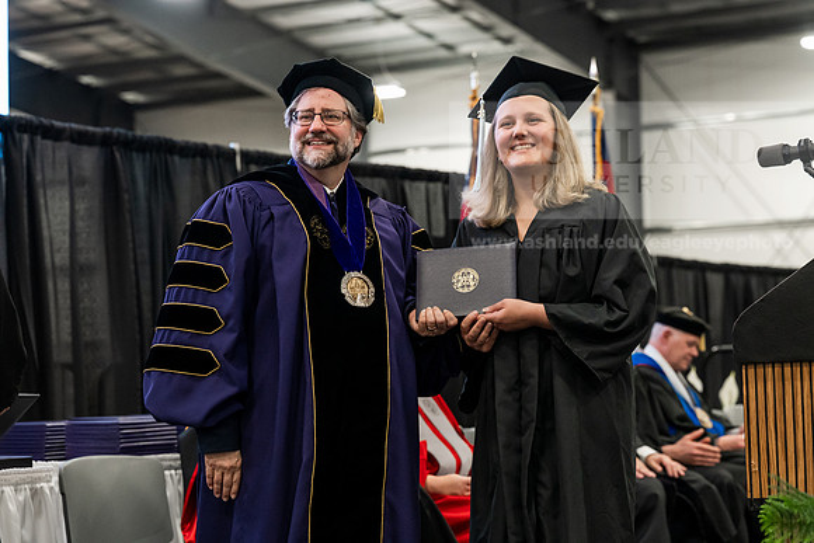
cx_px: 407
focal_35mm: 86
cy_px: 272
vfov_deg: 15.9
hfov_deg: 23.6
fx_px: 1945
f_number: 4.5
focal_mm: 86
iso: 4000
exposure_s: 1/200
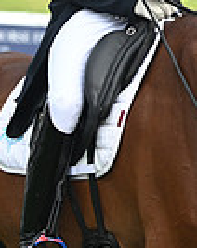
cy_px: -59
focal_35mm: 492
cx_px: 401
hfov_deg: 3.1
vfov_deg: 3.9
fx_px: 3594
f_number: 4.5
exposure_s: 1/1250
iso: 640
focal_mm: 120
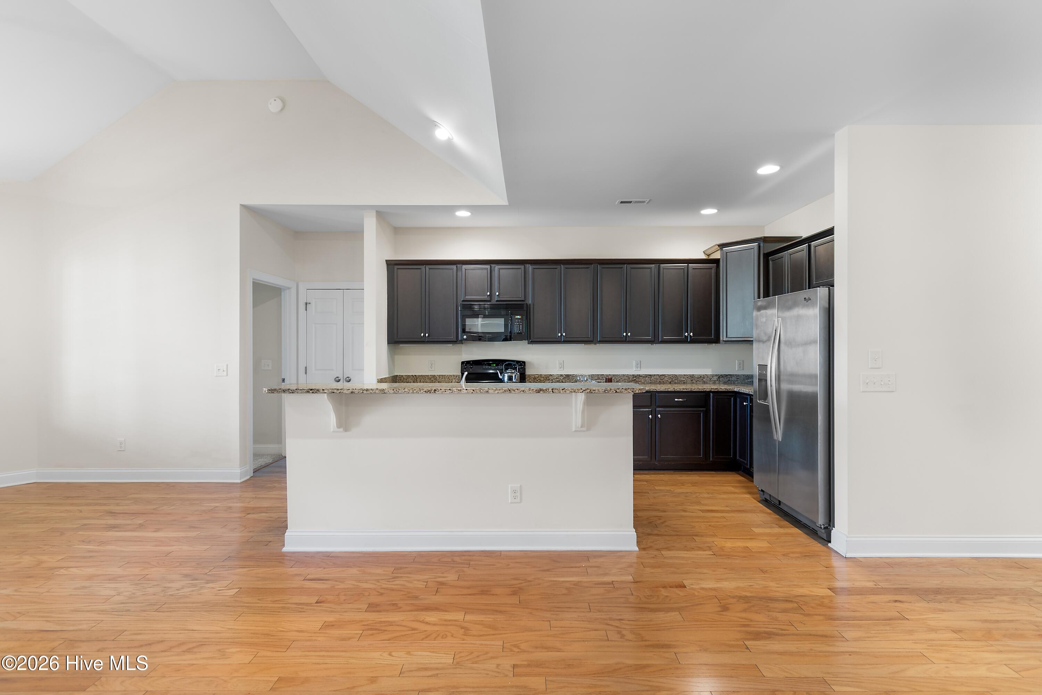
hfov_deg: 100.4
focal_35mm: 15
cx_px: 521
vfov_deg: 77.3
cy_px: 348
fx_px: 434
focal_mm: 10
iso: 100
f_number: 4.5
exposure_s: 1
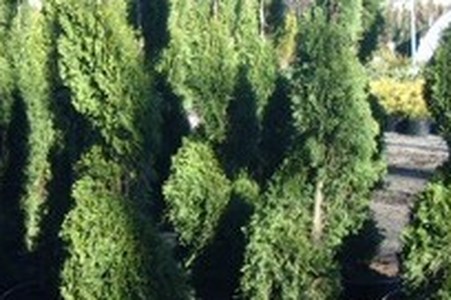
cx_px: -95
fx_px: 1278
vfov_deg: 13.4
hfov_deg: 18.9
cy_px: 206
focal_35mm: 102
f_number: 3.1
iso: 80
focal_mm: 6.3
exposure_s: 1/250
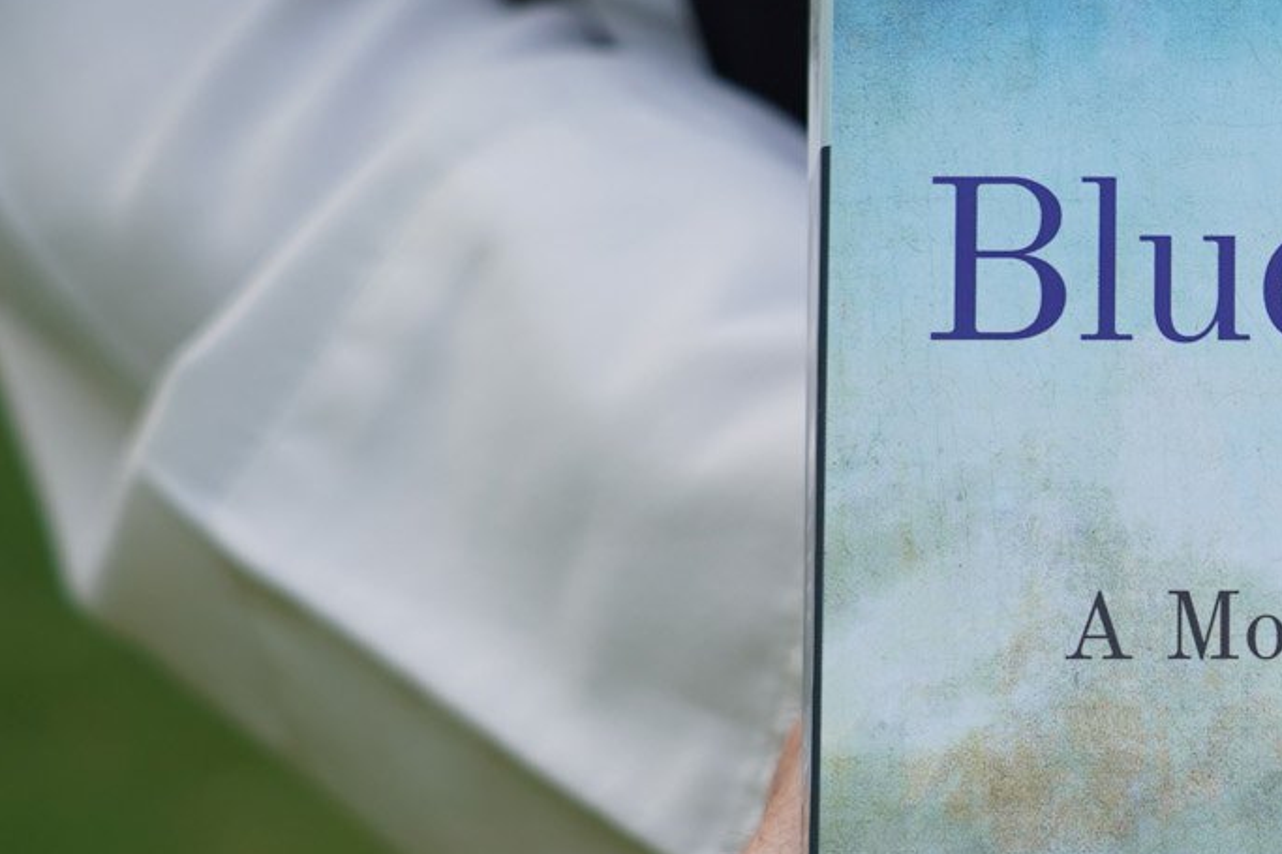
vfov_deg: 7.8
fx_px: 6301
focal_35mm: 177
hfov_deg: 11.5
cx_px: 1350
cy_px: 549
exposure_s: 1/200
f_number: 4.5
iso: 100
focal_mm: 59
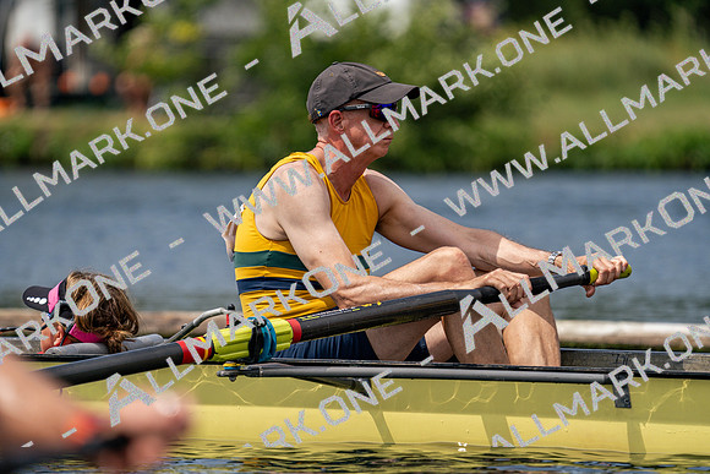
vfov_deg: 3.2
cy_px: 237
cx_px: 355
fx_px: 8482
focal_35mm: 430
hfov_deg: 4.8
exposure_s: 1/1600
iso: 250
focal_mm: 430
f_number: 6.3
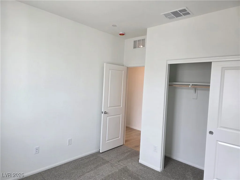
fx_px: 159
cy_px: 90
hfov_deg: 73.9
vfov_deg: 58.9
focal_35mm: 23
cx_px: 120
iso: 100
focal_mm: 6.3
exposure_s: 1/120
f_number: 1.7
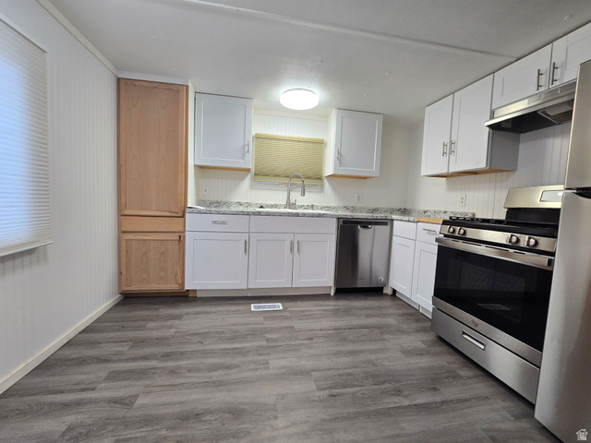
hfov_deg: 106.2
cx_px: 296
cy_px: 222
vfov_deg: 89.9
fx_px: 222
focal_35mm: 13
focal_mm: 2.2
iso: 160
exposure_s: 1/60
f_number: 2.2
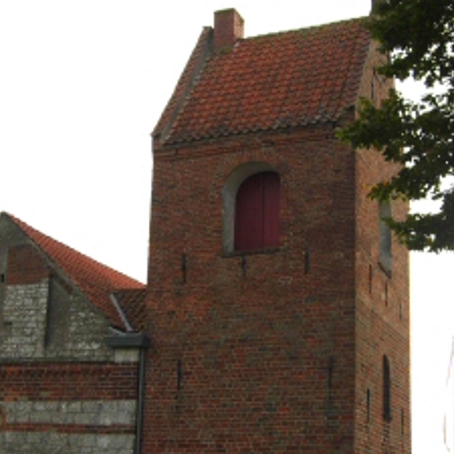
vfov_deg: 28.5
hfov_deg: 28.6
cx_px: 215
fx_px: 890
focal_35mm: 60
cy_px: 294
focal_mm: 7.5
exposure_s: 1/256
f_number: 4.8
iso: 50
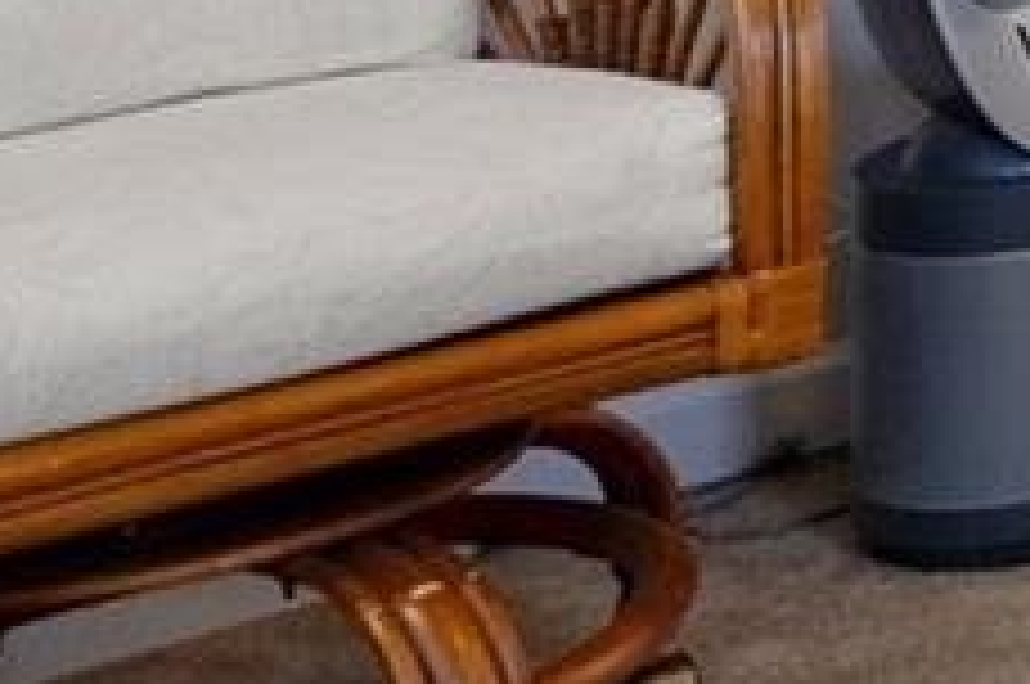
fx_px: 3400
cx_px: 2937
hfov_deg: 11.5
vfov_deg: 10.4
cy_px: -792
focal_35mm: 119
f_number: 8
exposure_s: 1/5
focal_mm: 17
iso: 400
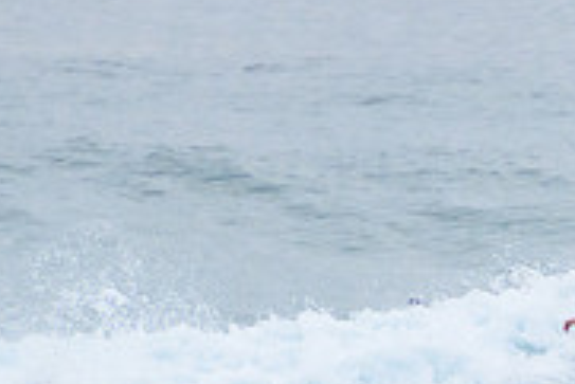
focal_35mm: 1759
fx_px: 28117
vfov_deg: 0.8
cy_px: 457
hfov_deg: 1.2
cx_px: 1081
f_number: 5.6
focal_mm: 400
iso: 500
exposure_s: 1/1250
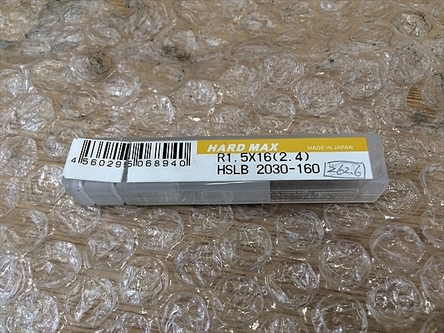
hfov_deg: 61.7
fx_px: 372
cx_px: 222
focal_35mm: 29
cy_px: 166
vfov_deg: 48.2
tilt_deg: -64.8
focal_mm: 4.15
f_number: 2.2
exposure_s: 1/30
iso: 32
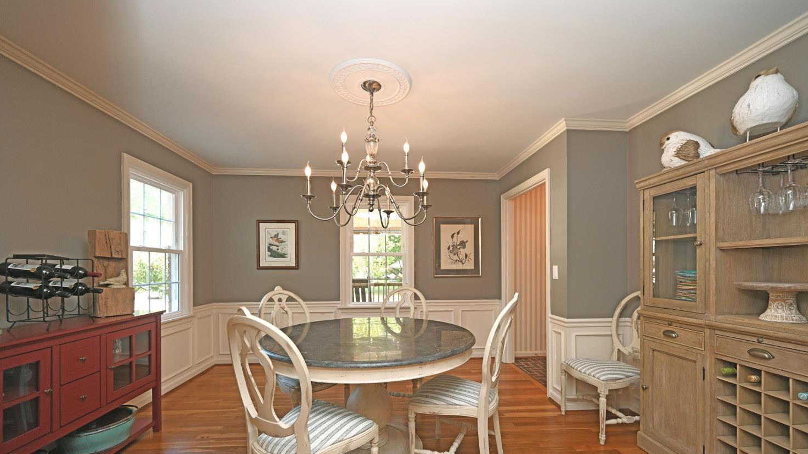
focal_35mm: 15
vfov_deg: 69.9
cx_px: 403
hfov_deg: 103.0
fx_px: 321
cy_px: 269
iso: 400
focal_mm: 14
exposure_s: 1/60
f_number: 4
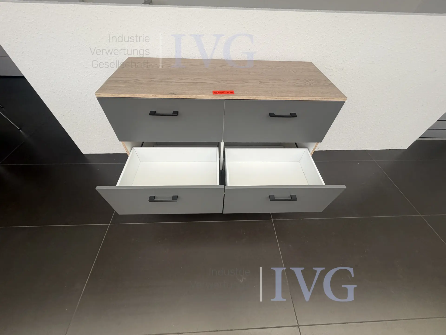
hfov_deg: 102.1
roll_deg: -3.0
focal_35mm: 14
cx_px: 223
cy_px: 168
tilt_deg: -44.0
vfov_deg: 85.7
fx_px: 180
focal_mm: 2.22
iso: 50
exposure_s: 1/121
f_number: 2.2
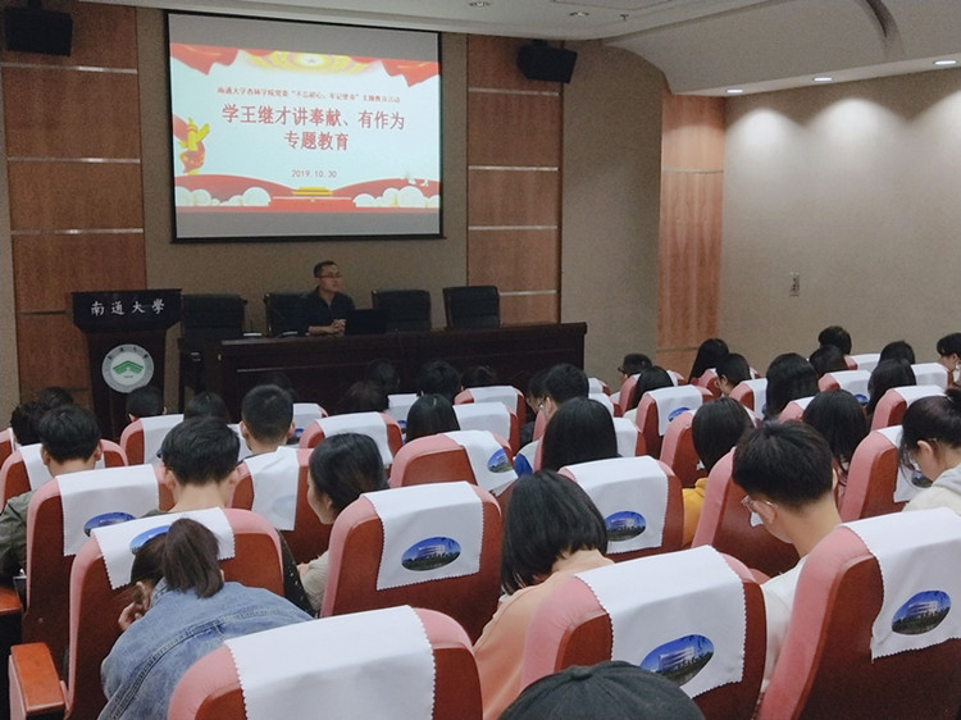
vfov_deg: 32.9
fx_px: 1221
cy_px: 360
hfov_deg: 43.0
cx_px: 480
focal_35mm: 44
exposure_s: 1/50
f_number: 1.8
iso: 187
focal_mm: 3.95
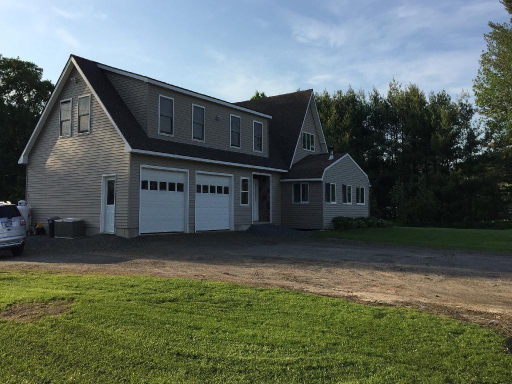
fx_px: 429
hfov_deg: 61.7
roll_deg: -0.6
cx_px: 256
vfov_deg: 48.2
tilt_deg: +5.2
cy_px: 192
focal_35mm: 29
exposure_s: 1/1319
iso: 32
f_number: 2.2
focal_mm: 4.15
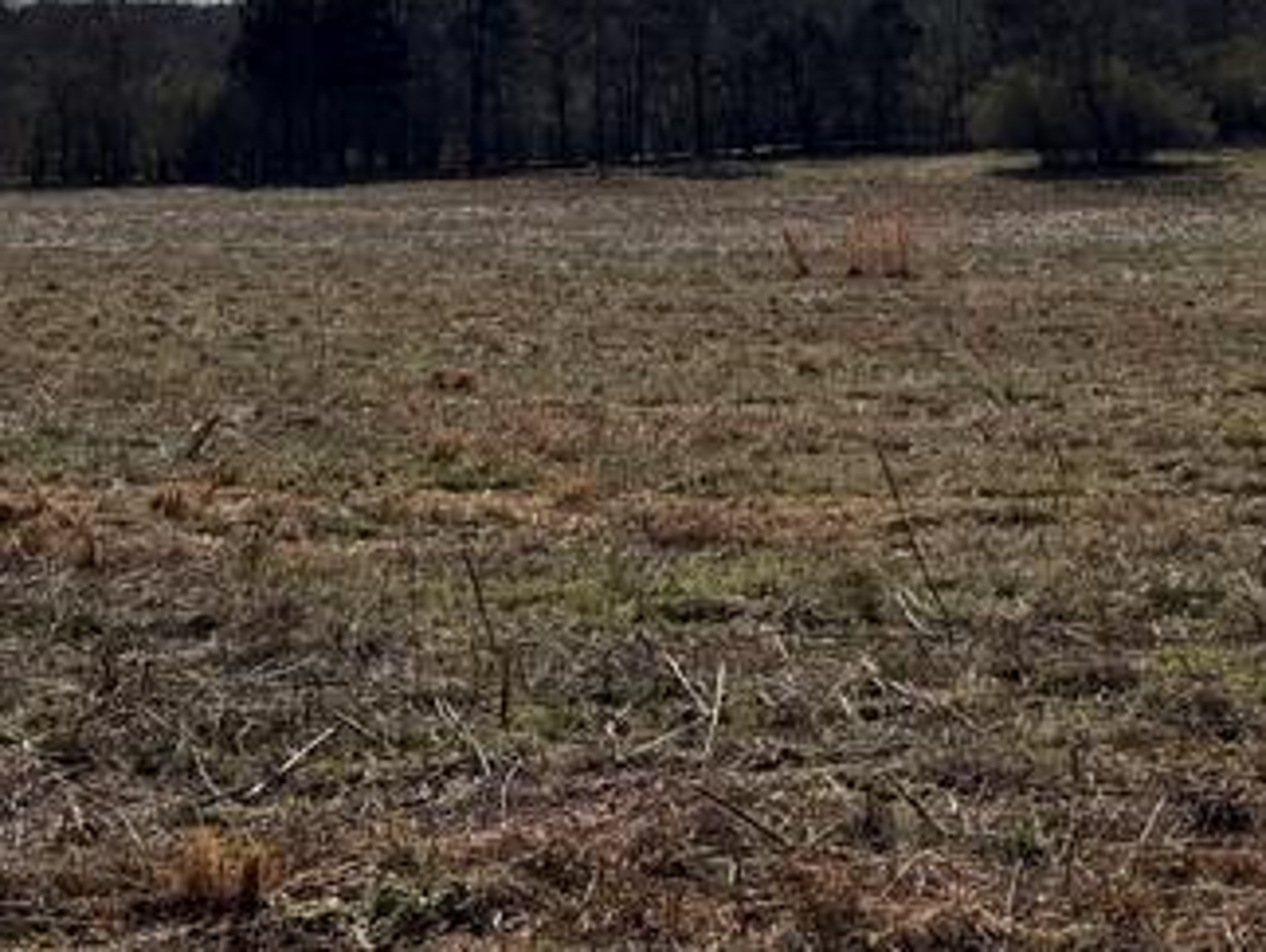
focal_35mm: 76
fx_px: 2783
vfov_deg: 19.0
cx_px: 909
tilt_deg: +0.0
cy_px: 55
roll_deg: +0.8
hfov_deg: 25.4
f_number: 1.78
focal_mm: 6.76
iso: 80
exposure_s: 1/10309
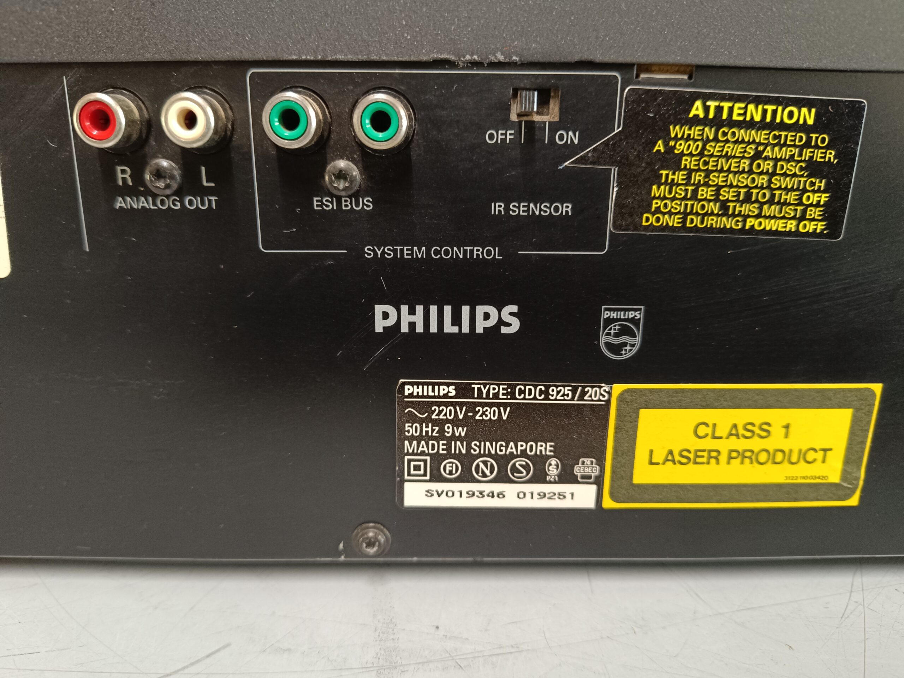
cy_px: 339
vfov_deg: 56.8
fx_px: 627
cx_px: 452
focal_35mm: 24
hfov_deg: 71.6
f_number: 1.88
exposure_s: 1/25
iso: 814
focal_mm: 5.59
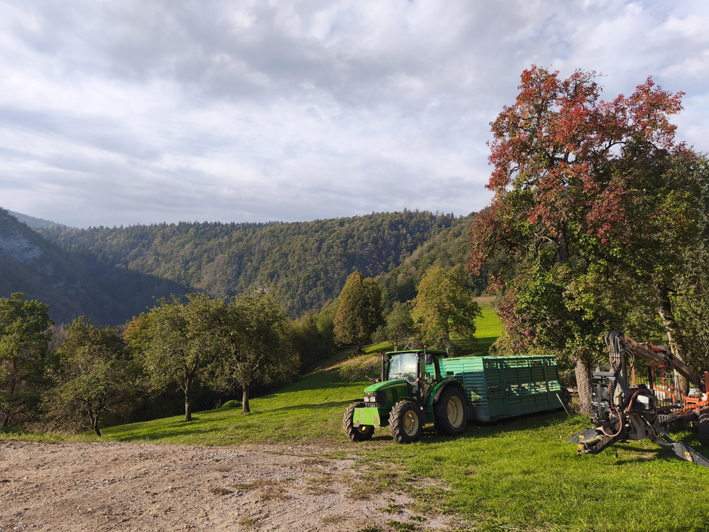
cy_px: 266
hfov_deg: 73.9
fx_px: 471
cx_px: 354
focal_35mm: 23
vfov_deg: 58.9
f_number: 1.7
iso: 80
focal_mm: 5.35
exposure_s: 1/1793
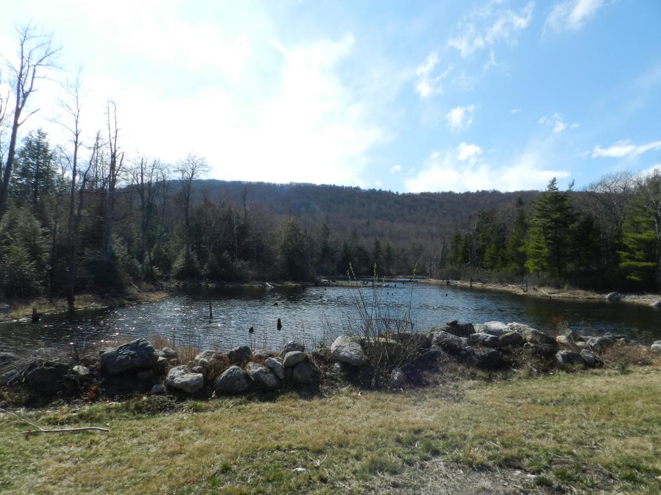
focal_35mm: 23
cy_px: 248
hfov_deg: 73.9
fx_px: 439
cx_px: 330
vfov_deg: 58.9
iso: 160
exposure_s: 1/1000
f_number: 4.5
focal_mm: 4
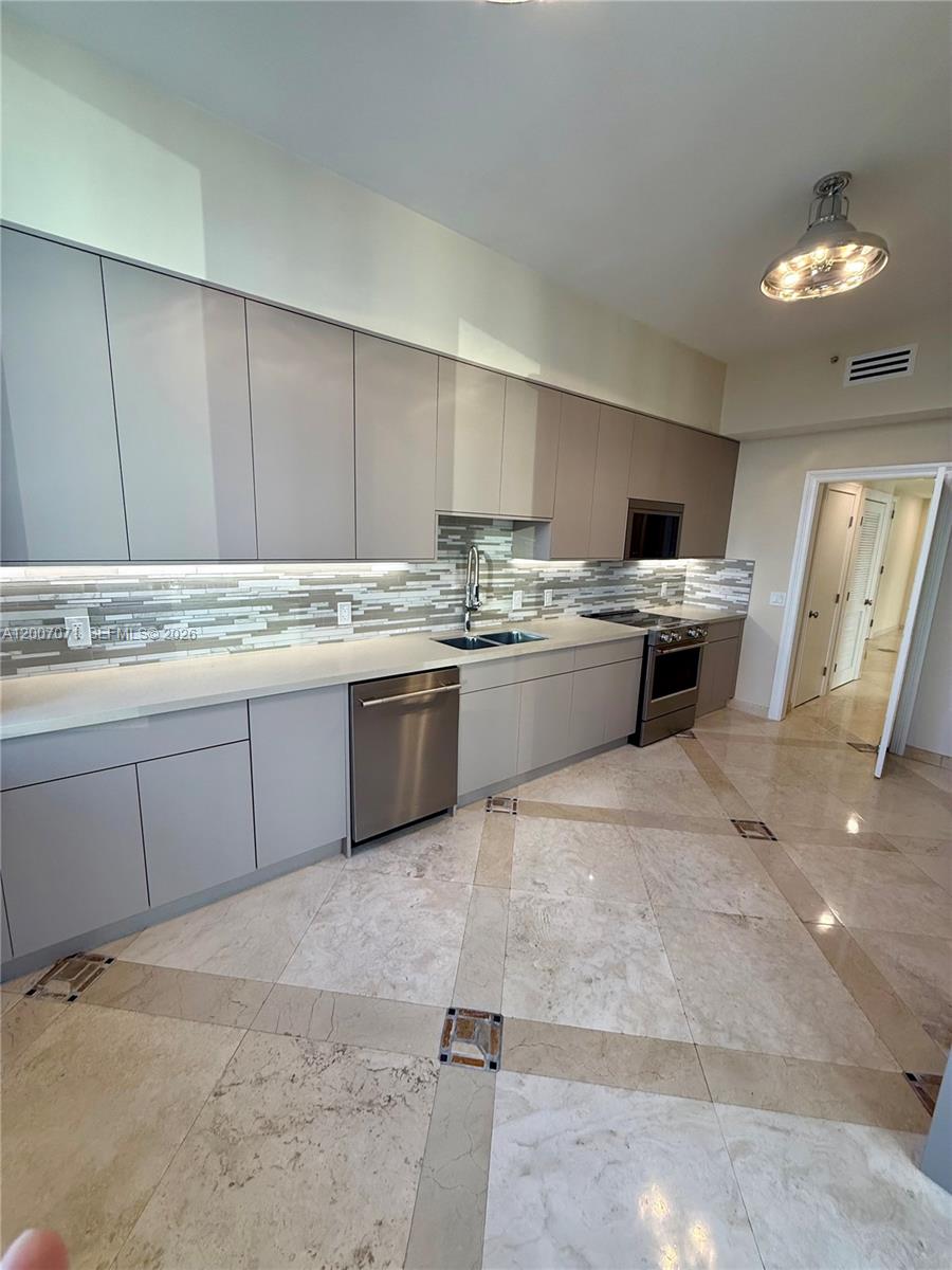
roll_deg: -2.0
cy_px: 635
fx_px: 513
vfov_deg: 102.1
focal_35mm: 14
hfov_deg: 85.7
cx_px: 476
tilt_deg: -9.6
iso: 125
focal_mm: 2.22
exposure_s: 1/120
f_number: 2.2
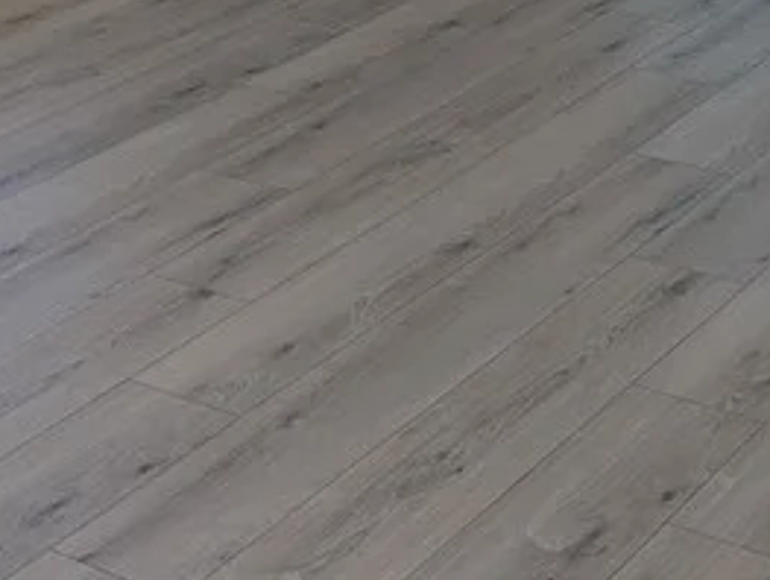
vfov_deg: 14.0
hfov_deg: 20.9
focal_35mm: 93
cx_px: 552
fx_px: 2072
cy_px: -495
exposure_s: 1/496
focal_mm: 6.9
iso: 24
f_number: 1.68
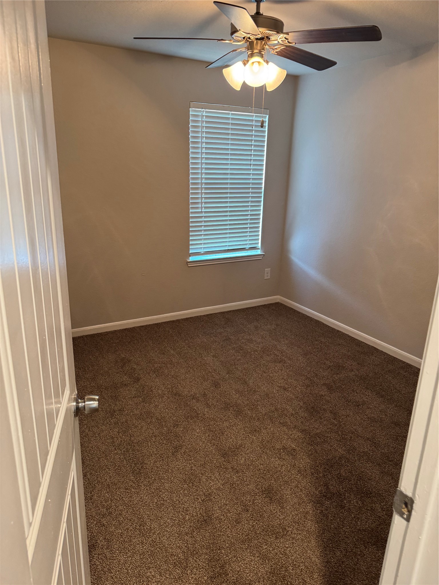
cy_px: 292
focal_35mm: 24
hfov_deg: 56.8
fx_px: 406
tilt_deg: -16.2
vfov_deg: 71.6
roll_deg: -0.2
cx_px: 220
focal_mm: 6.76
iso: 320
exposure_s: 1/60
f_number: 1.78
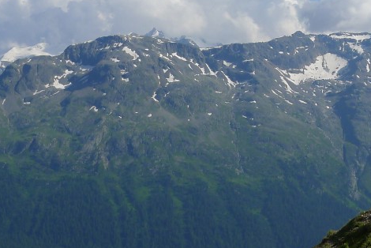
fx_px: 1052
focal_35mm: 102
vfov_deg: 13.3
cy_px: 30
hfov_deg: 19.9
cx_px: 278
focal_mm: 8.5
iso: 80
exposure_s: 1/1000
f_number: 4.5
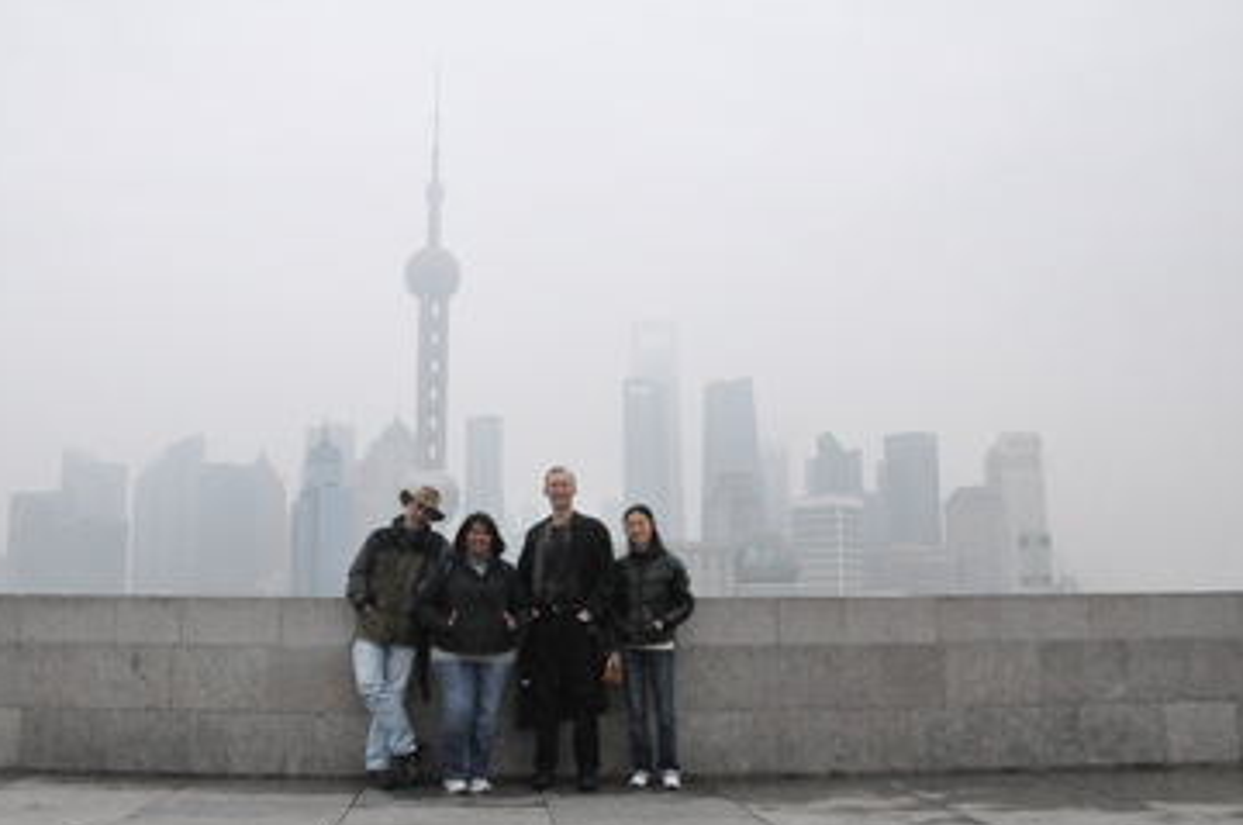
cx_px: 559
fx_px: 1034
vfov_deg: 43.4
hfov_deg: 61.9
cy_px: 449
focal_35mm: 30
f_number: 22
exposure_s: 1/500
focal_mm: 18
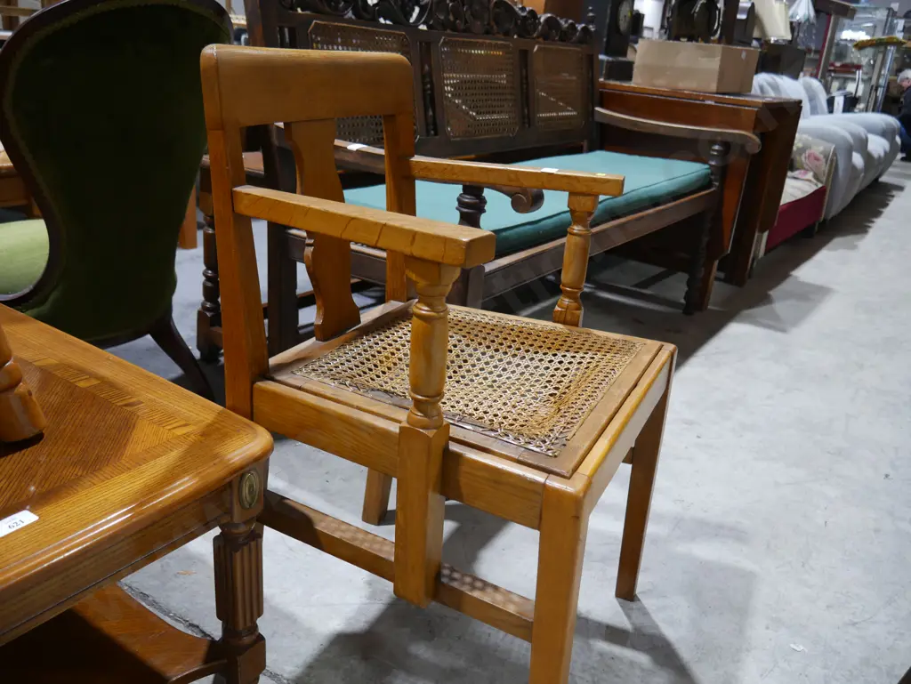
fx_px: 737
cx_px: 456
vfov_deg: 49.8
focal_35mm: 28
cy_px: 342
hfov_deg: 63.4
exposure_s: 1/60
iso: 400
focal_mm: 14
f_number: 3.5
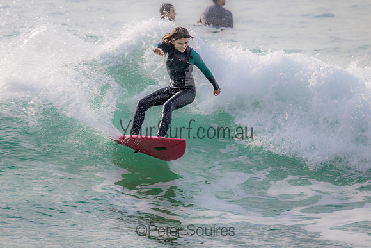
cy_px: 112
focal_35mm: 1017
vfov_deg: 1.4
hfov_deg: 2.0
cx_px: 135
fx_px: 10483
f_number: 11
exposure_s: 1/400
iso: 360
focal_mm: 800
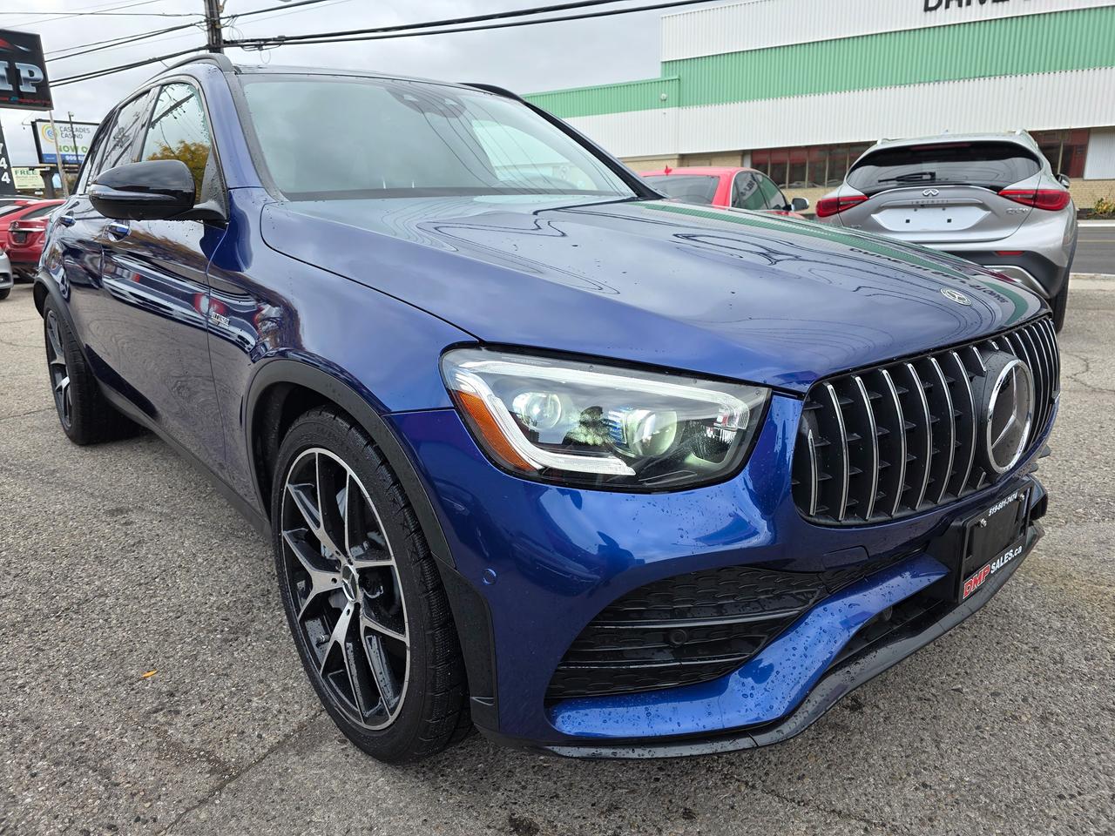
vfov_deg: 58.9
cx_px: 558
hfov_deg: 73.9
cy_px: 418
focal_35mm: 23
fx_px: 741
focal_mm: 6.3
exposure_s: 1/300
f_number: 1.7
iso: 20
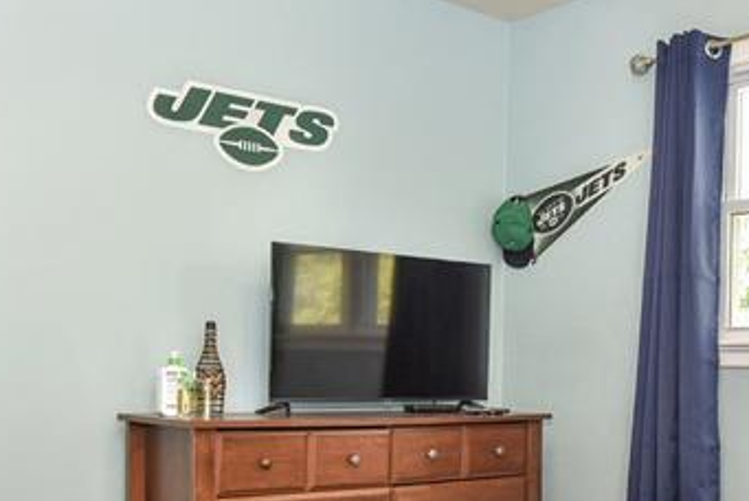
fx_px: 999
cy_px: 394
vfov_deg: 27.6
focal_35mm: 48
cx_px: 536
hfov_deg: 40.2
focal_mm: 16
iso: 800
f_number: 4.5
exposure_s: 1/80
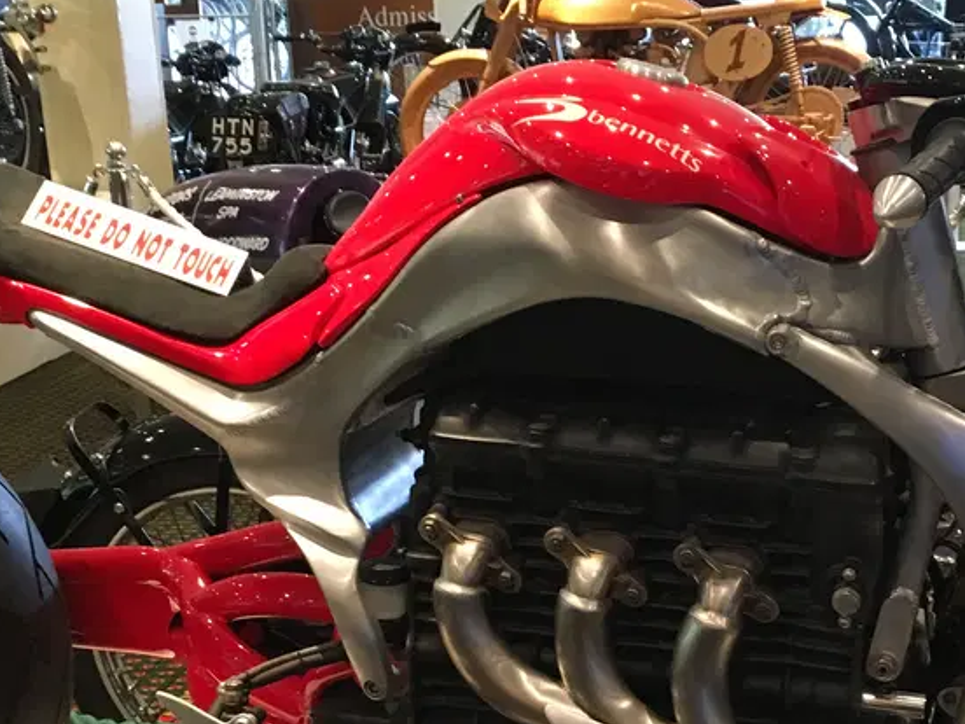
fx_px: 1756
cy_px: 609
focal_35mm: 63
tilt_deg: -19.4
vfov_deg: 22.9
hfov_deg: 30.6
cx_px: 617
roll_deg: +2.0
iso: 200
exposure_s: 1/25
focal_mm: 4.15
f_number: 2.2
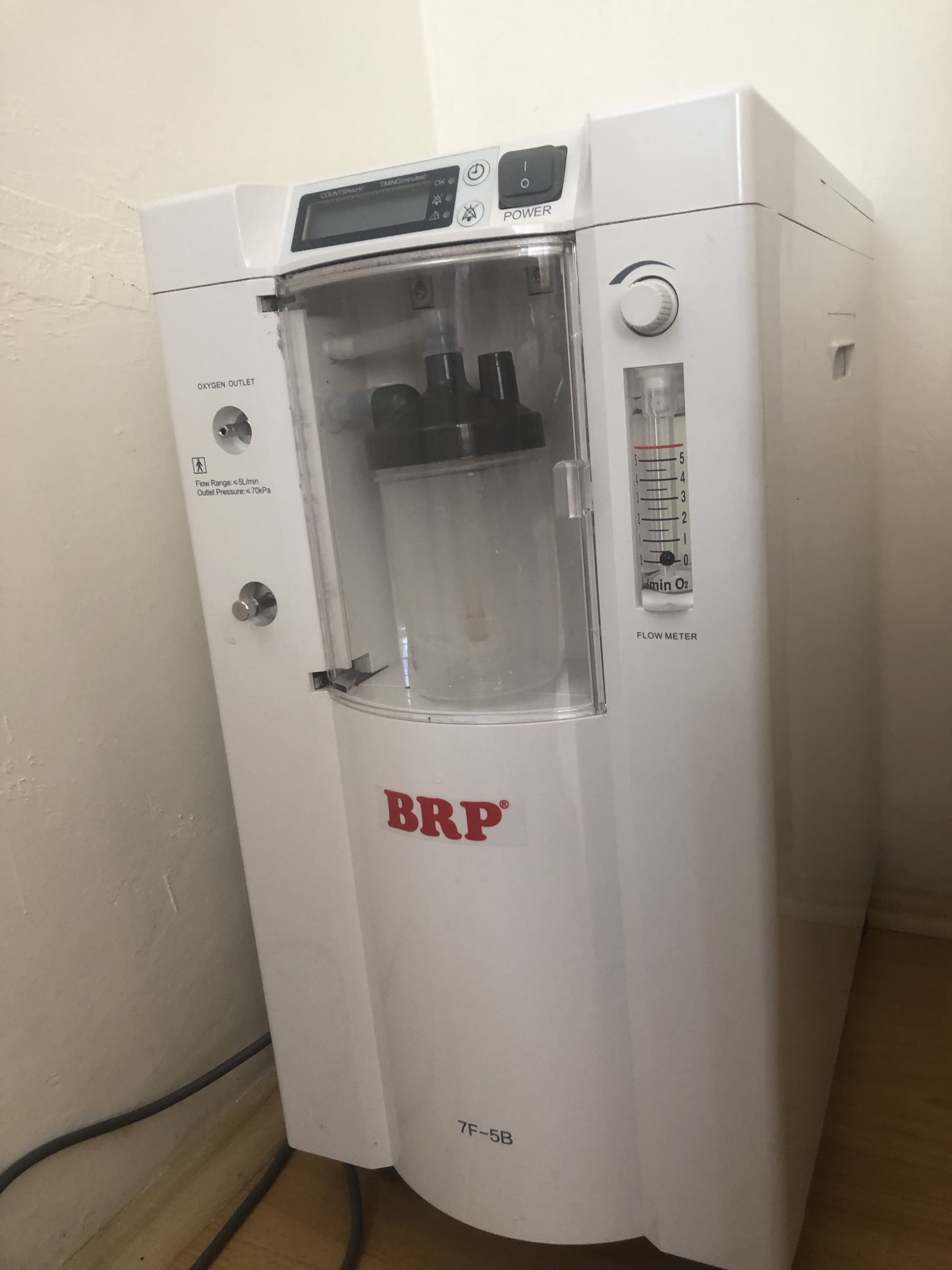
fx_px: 1027
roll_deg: +5.5
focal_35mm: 28
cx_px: 476
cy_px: 635
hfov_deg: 49.7
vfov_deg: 63.4
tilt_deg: -14.4
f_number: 1.8
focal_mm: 3.99
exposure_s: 1/17
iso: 40
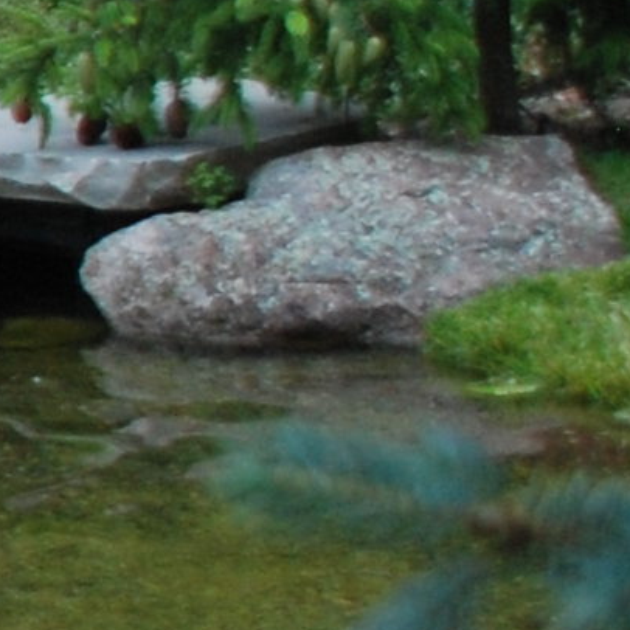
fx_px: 6012
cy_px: 31
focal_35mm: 292
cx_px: -2343
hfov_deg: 5.0
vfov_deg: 6.0
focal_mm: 24
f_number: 4
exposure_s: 1/60
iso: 400
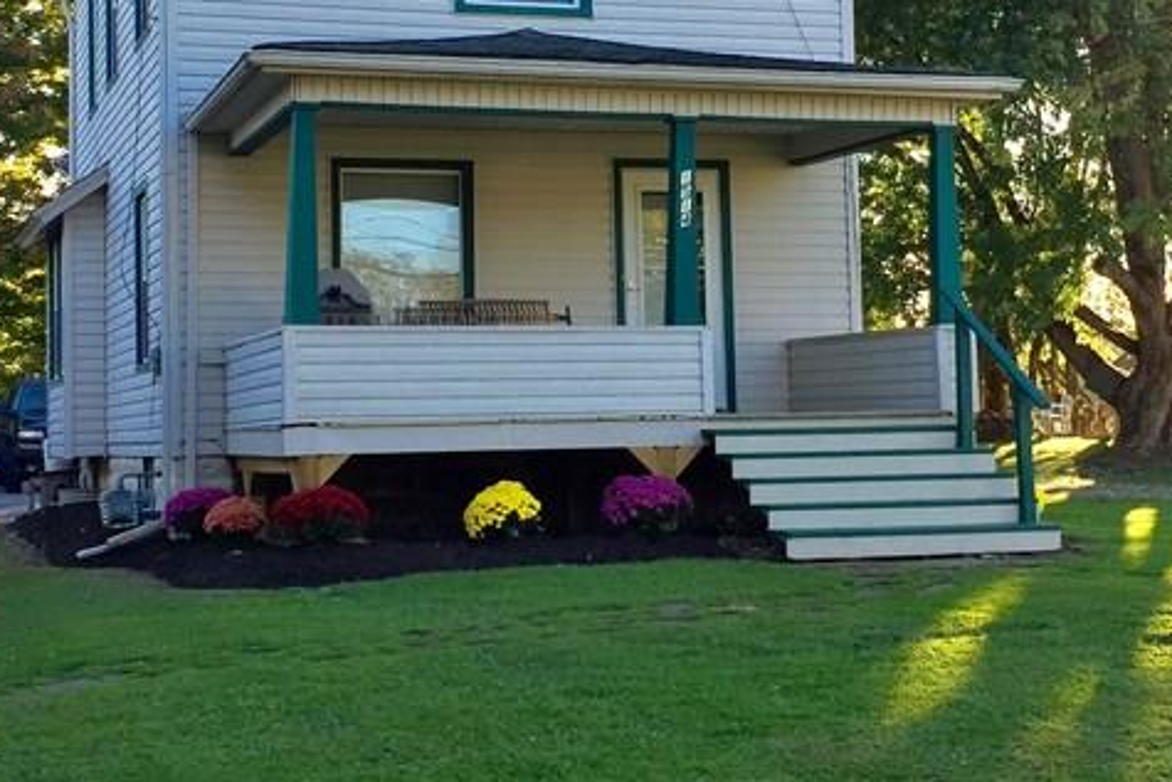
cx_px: 597
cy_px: 271
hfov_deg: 30.9
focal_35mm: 65
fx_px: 2117
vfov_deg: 20.9
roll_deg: +0.8
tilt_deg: +4.6
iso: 32
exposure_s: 1/430
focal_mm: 4.15
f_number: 2.2
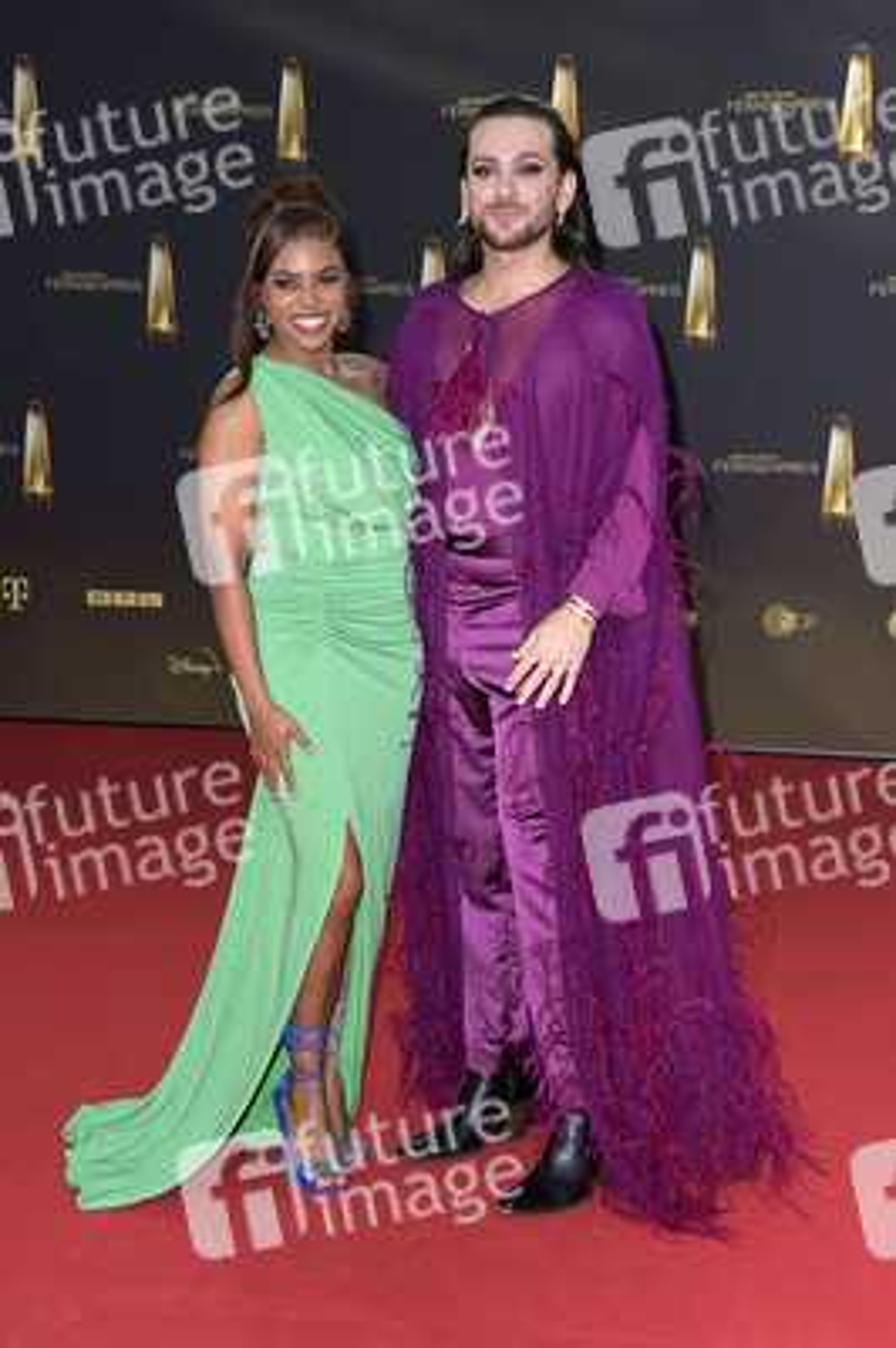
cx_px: 448
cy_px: 674
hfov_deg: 21.9
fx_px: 2319
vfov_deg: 32.4
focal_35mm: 62
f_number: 6.3
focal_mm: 62
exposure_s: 1/250
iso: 800
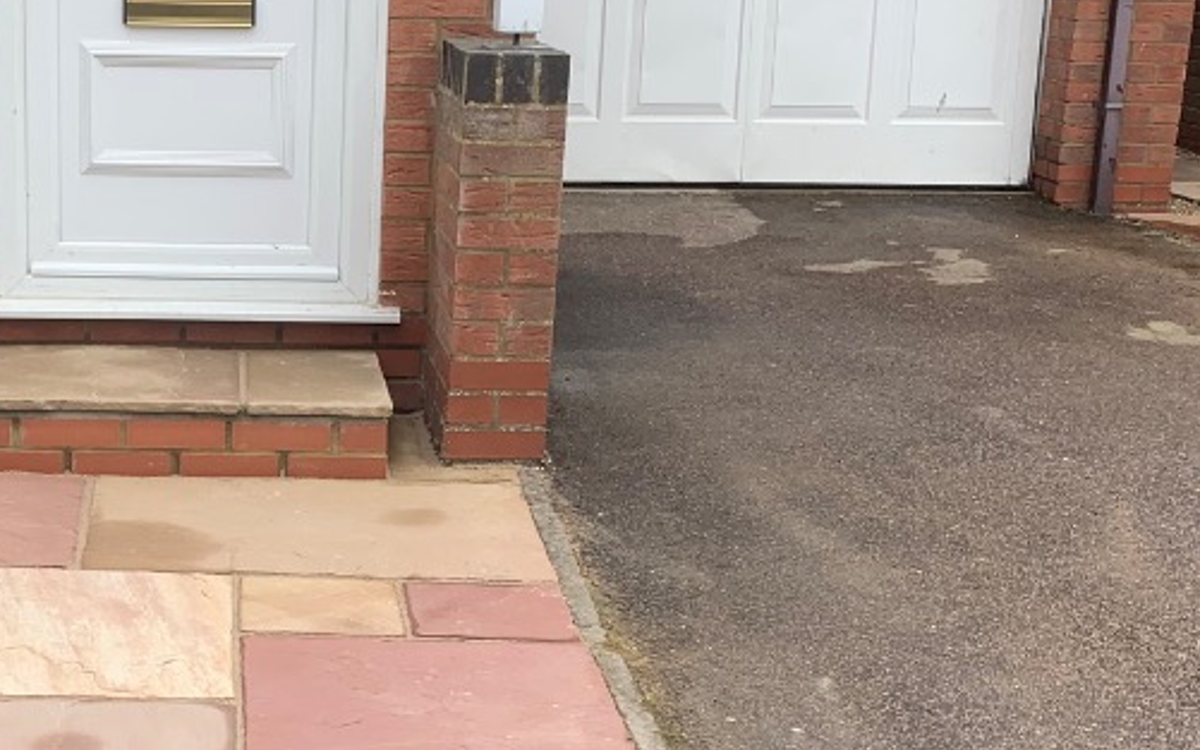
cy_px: 585
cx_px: 216
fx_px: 2158
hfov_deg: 30.2
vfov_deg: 19.5
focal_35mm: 66
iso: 25
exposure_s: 1/597
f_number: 1.8
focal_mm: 4.25
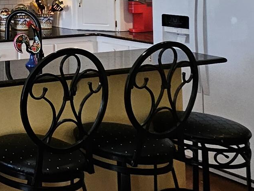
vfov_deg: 21.7
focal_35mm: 62
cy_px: -47
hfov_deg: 23.0
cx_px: -158
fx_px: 455
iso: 64
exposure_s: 1/60
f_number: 2.2
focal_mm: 1.74
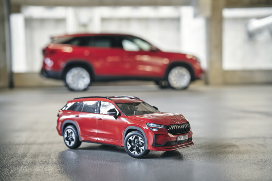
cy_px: 90
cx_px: 136
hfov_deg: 39.6
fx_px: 378
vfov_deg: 27.0
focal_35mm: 50
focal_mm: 50
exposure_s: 1/30
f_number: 2.8
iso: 400
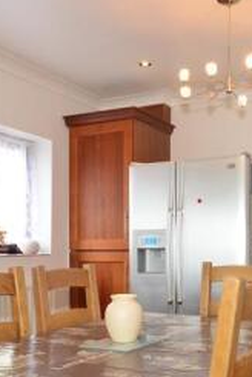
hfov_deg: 27.9
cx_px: 174
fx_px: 503
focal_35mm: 48
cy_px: 245
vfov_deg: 40.7
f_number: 9
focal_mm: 12
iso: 640
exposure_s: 1/13
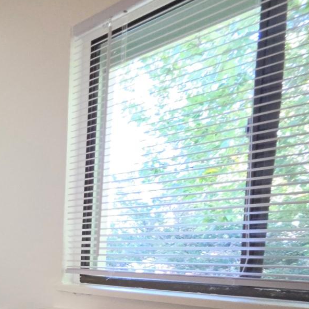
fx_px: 313
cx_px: -107
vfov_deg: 47.0
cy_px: 281
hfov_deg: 34.2
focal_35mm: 31
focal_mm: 2.2
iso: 160
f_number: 1.9
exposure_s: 1/60
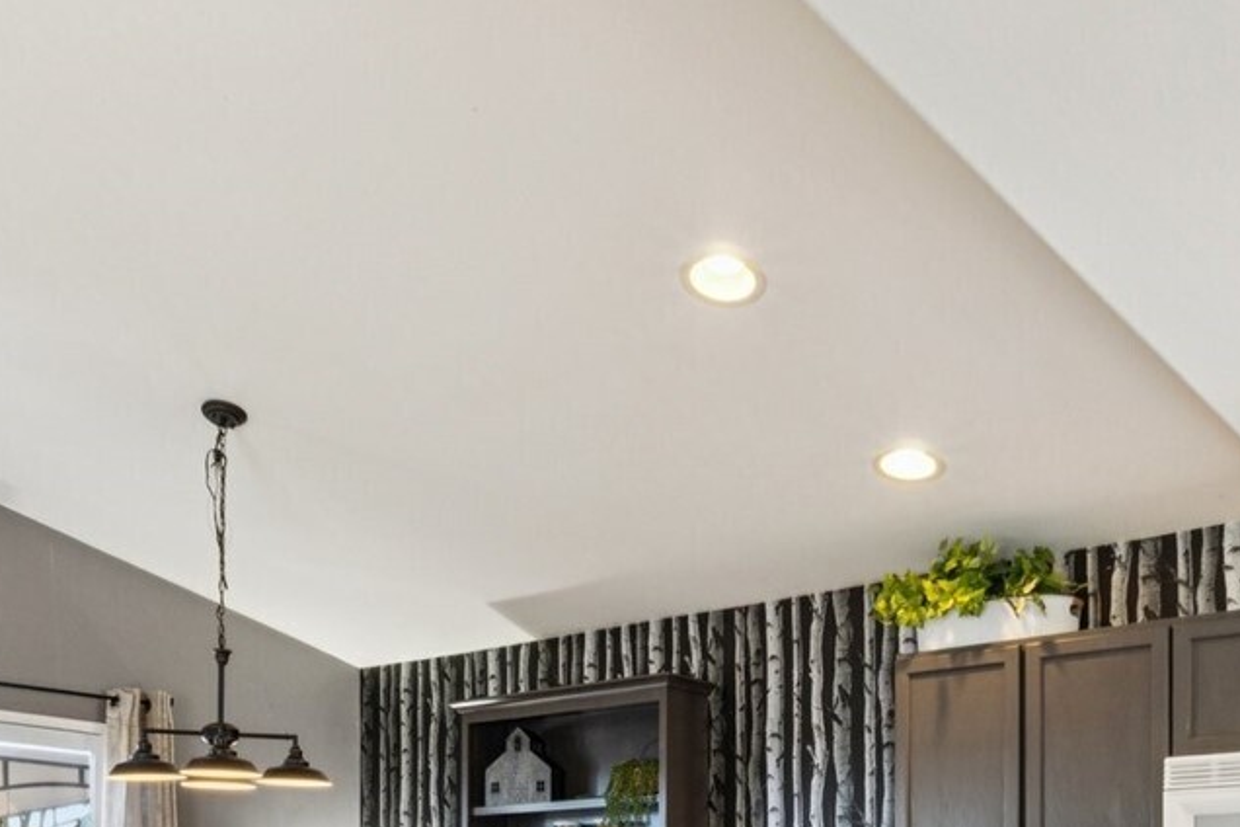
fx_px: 1378
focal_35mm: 40
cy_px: 912
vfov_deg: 30.0
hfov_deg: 48.4
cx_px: 674
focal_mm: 10
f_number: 9
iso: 200
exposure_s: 1/3.33
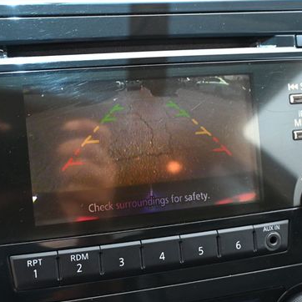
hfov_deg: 35.0
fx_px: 477
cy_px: 148
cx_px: 126
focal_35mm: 48
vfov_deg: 35.1
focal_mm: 21.5
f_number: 4
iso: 900
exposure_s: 1/125
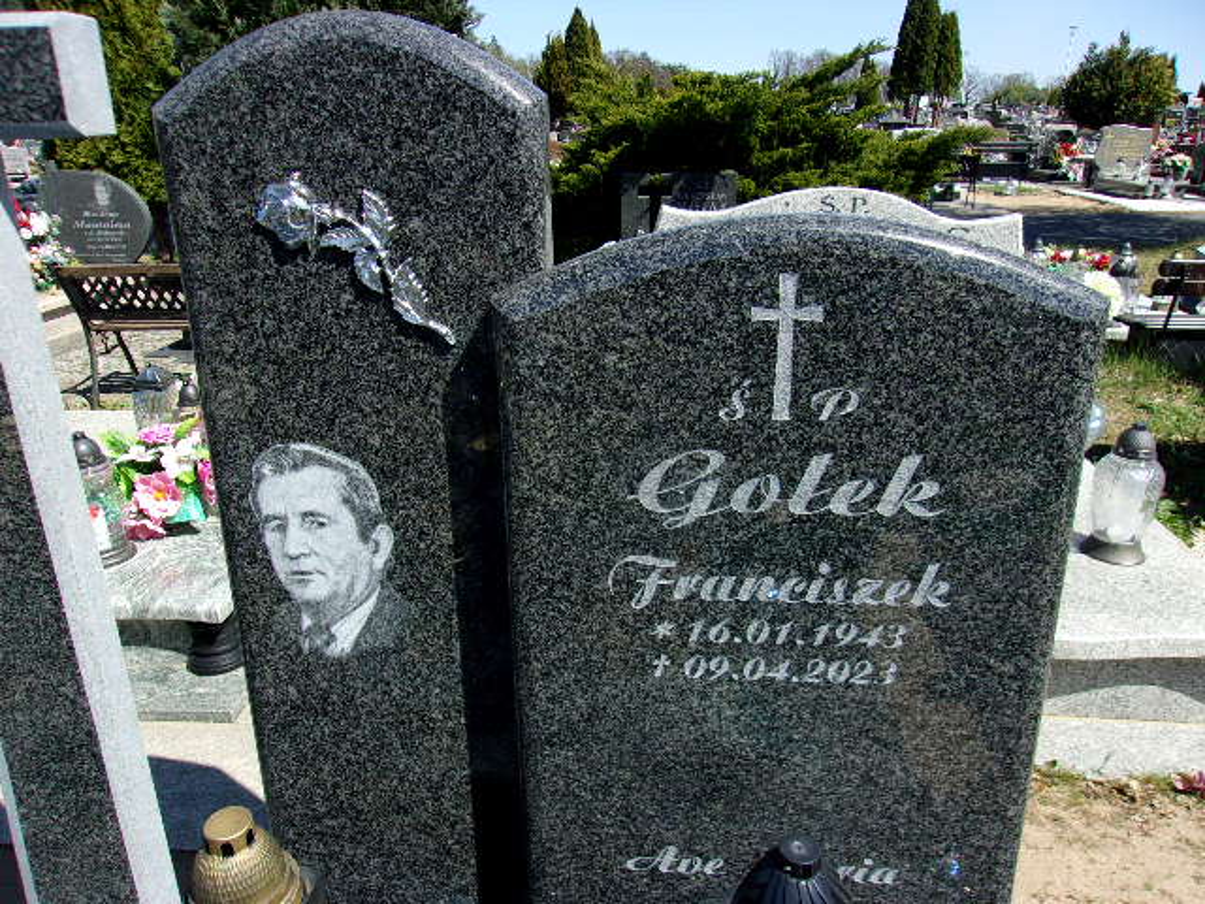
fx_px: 940
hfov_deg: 65.3
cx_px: 602
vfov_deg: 51.4
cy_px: 452
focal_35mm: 27
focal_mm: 4.9
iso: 80
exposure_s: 1/70
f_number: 10.4
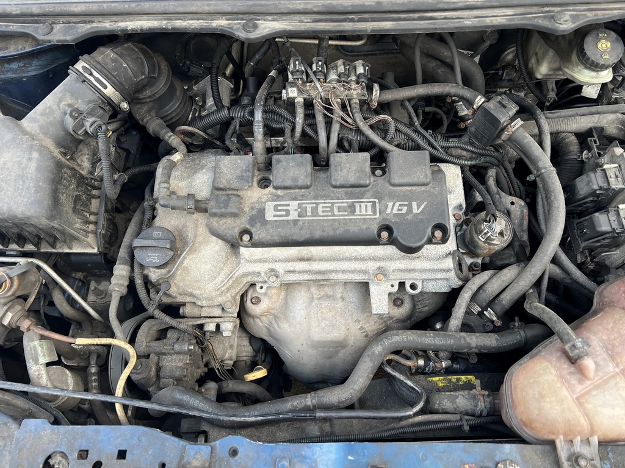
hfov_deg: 67.3
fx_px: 469
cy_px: 234
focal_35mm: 26
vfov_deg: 53.1
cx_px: 312
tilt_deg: -61.7
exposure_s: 1/112
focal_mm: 5.7
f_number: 1.5
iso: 125
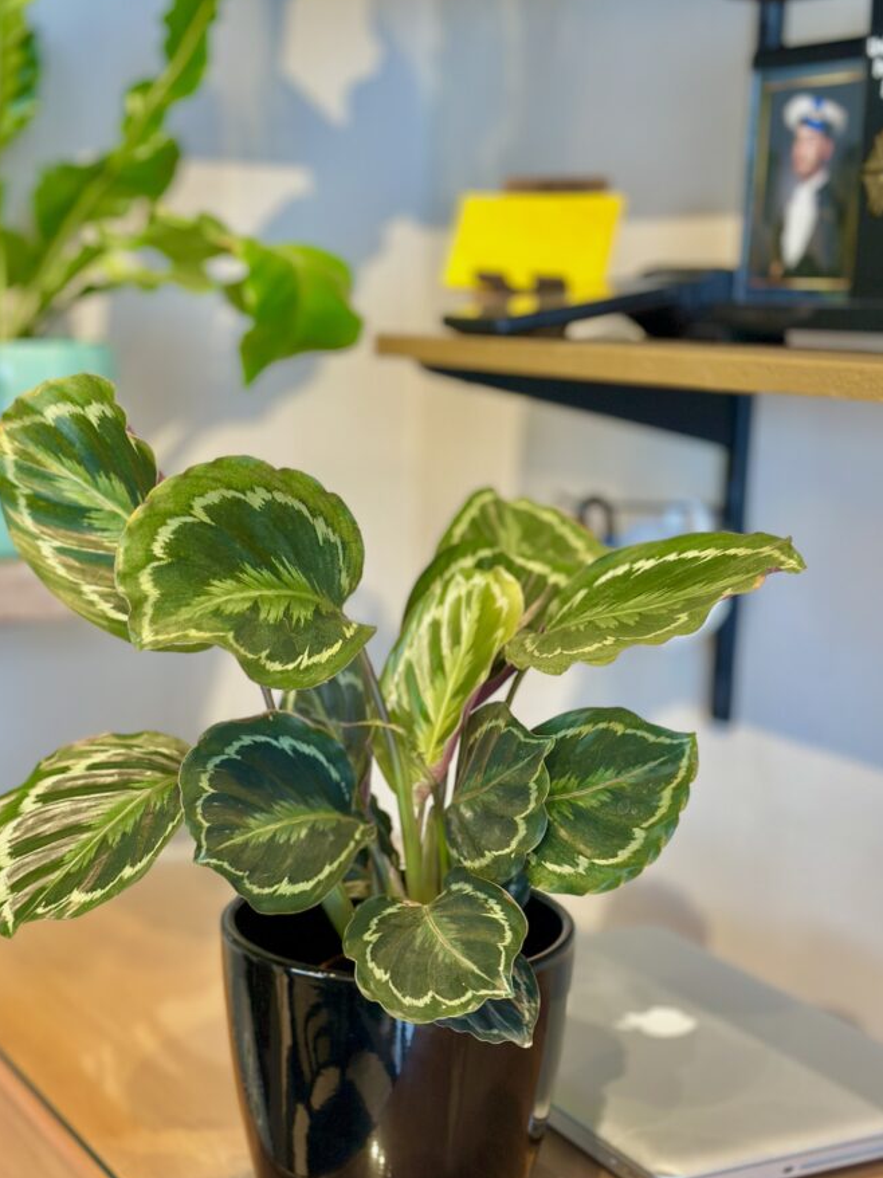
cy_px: 675
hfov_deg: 26.1
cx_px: 378
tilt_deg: -11.3
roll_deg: -2.6
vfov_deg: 34.3
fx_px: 1906
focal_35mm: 56
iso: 200
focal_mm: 6.86
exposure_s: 1/60
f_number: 1.78
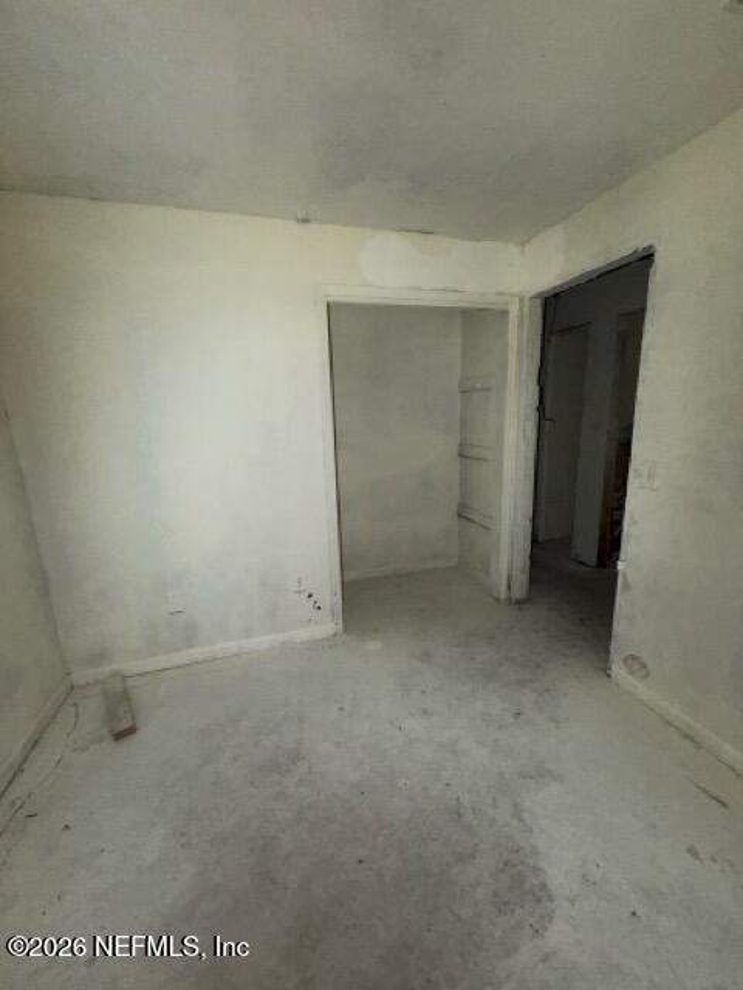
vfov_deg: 102.1
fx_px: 401
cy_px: 495
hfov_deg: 85.7
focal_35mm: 14
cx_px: 372
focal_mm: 2.22
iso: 250
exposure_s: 1/34
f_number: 2.2
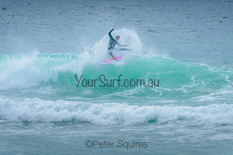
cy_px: 64
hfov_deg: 4.2
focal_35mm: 490
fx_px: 3173
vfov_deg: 2.8
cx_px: 118
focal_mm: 400
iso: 500
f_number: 8
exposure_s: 1/1600
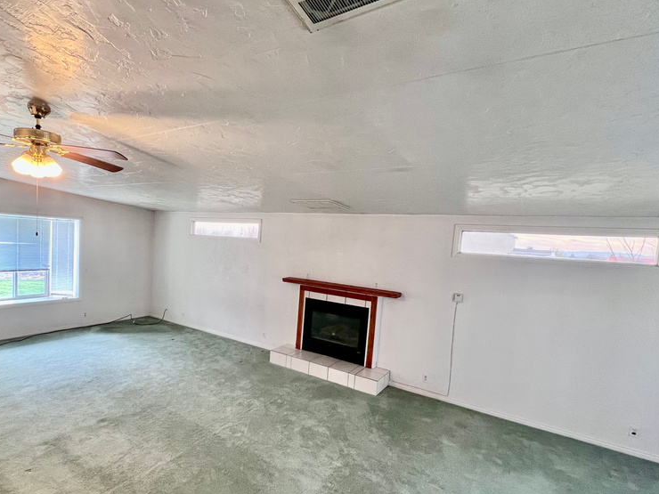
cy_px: 269
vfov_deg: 71.5
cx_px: 250
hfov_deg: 86.2
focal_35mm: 18
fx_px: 343
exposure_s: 1/60
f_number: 1.8
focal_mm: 1.57
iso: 320
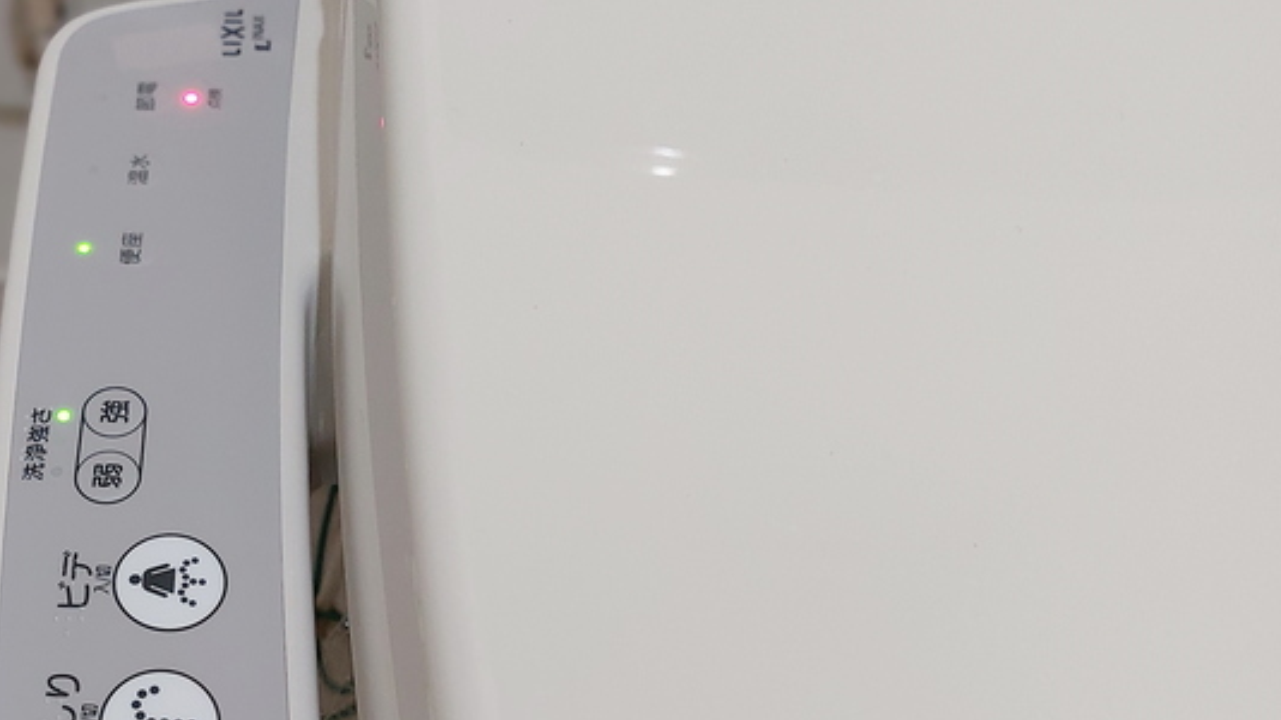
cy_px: 458
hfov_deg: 40.9
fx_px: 1596
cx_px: 168
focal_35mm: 47
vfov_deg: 25.3
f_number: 1.8
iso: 200
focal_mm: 5.23
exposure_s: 1/24
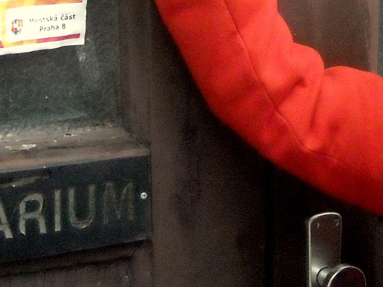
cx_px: 208
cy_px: -41
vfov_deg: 14.4
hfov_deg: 19.6
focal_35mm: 100
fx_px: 1106
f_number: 2.8
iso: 800
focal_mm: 5.7
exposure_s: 1/154
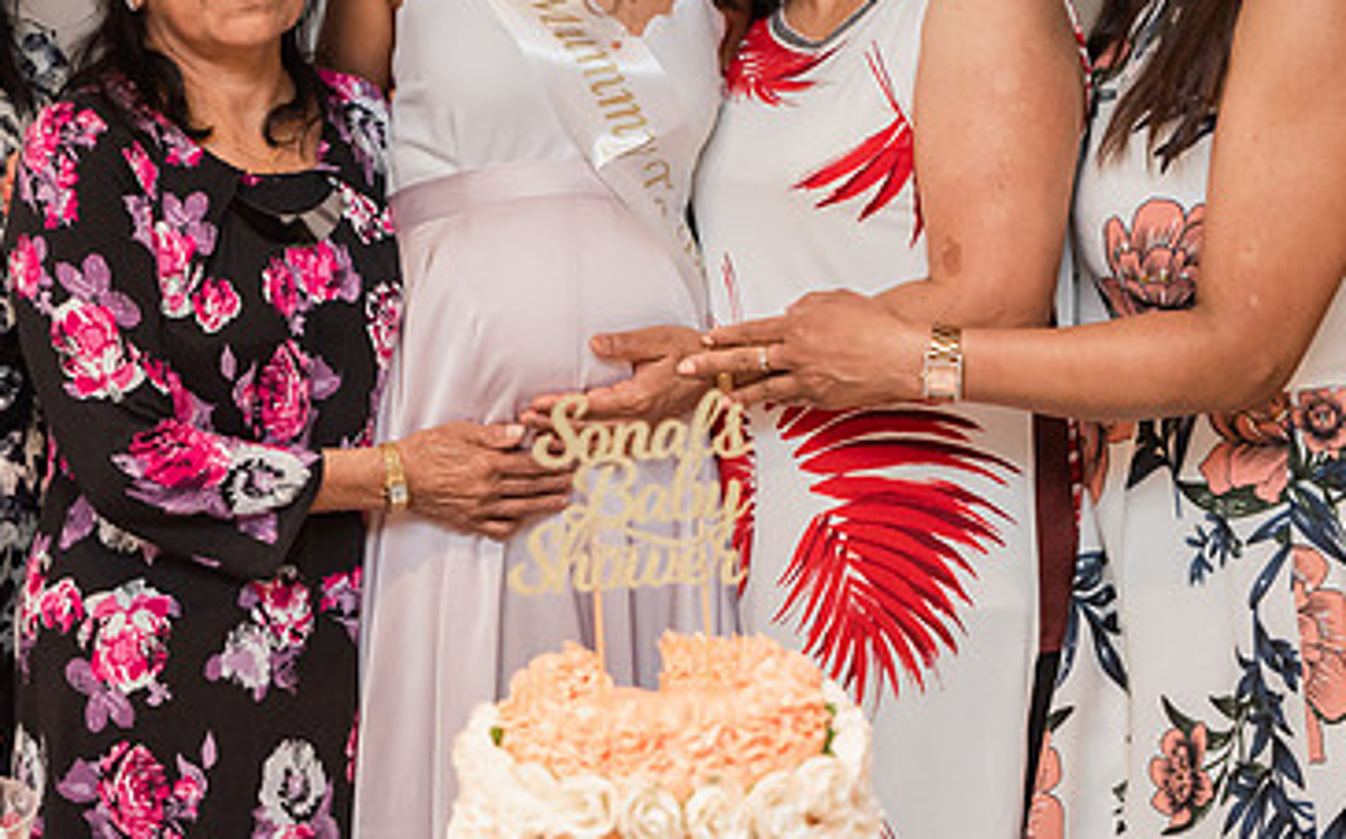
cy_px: 135
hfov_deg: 31.5
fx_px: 2383
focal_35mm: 65
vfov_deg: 19.7
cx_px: 555
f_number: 4
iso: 2500
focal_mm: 40
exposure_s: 1/160
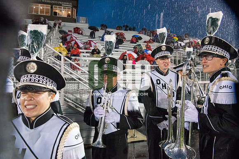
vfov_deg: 53.2
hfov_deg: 73.7
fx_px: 159
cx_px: 120
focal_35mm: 24
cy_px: 80
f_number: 5.6
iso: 5000
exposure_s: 1/200
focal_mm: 24
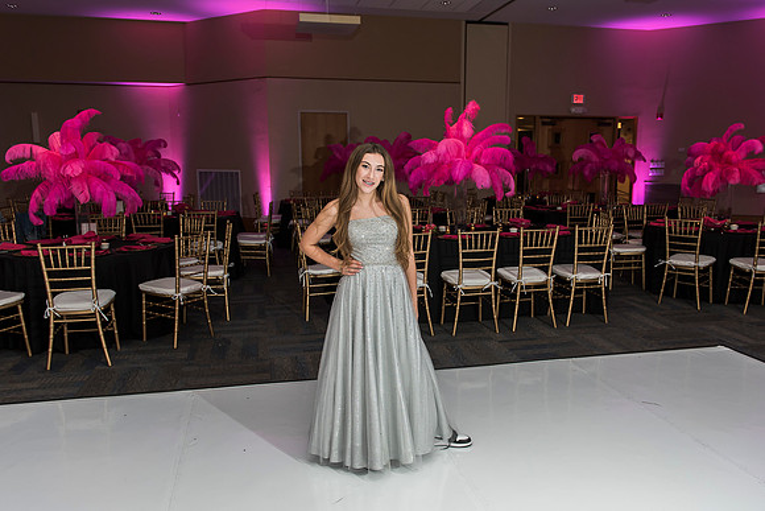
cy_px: 268
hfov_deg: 62.2
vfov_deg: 43.8
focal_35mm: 30
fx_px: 634
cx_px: 404
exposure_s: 1/100
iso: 800
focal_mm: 28
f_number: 4
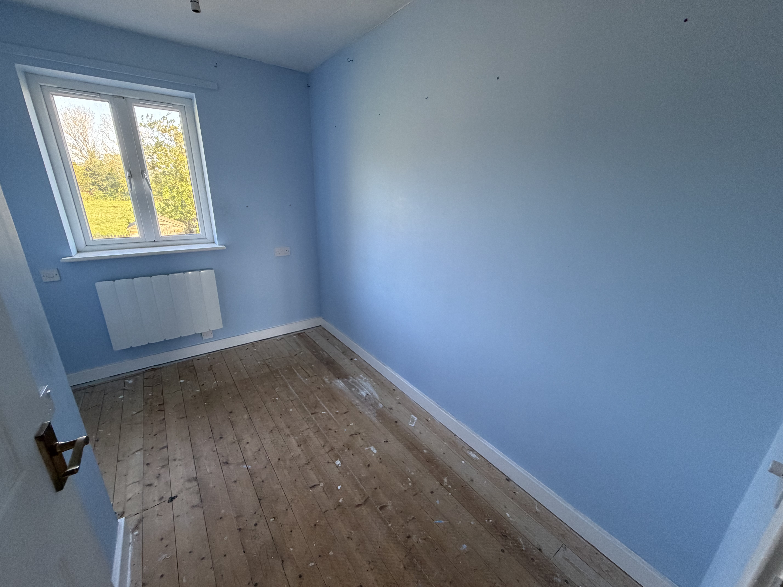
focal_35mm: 14
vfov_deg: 85.7
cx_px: 392
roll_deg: -0.9
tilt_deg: -17.6
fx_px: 317
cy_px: 294
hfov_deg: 102.1
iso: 320
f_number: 2.2
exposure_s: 1/91
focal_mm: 2.22
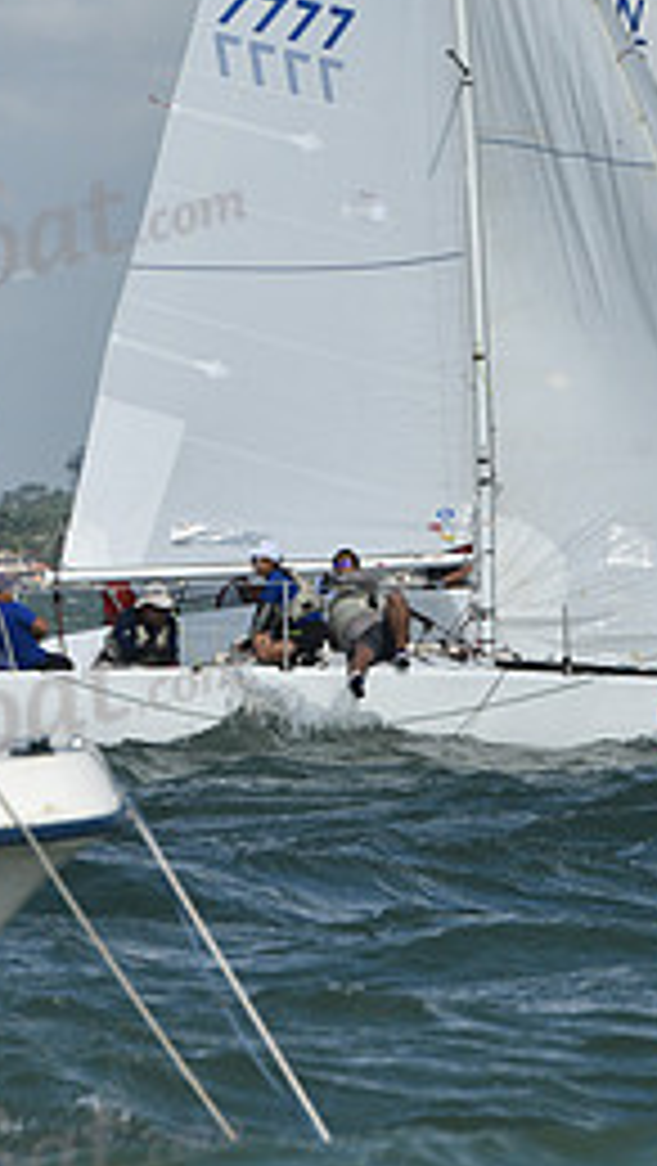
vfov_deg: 4.6
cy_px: 439
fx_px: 14502
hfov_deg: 2.6
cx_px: 482
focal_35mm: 469
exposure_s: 1/1250
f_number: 10
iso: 250
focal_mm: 200
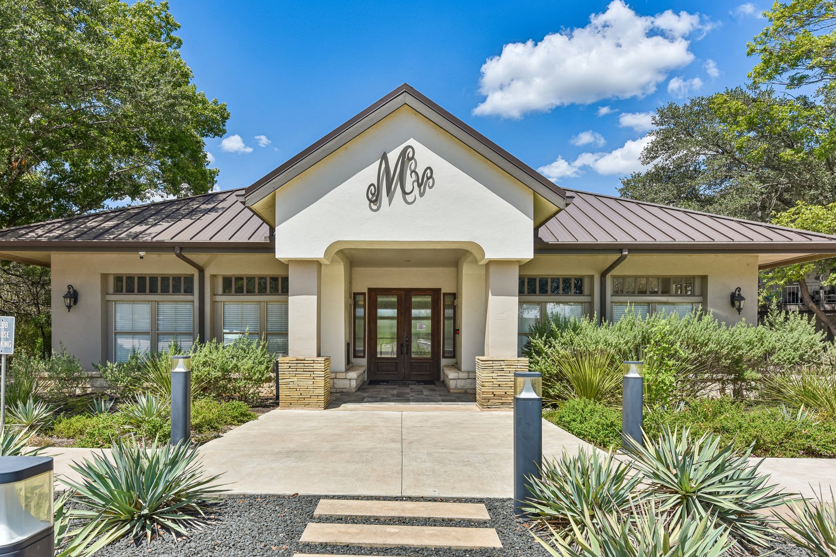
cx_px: 390
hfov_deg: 76.0
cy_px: 320
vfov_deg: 54.9
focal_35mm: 23
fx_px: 534
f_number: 8
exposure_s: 1/400
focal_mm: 19
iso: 100
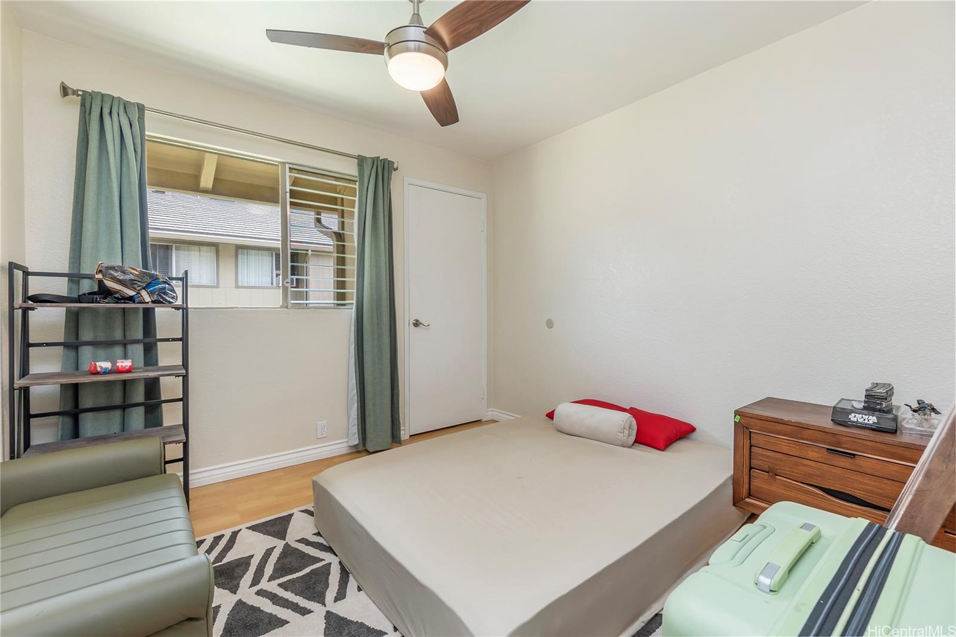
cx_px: 478
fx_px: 398
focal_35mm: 15
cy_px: 318
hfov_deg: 100.4
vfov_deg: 77.3
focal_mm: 10
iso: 200
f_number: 8
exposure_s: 1/250
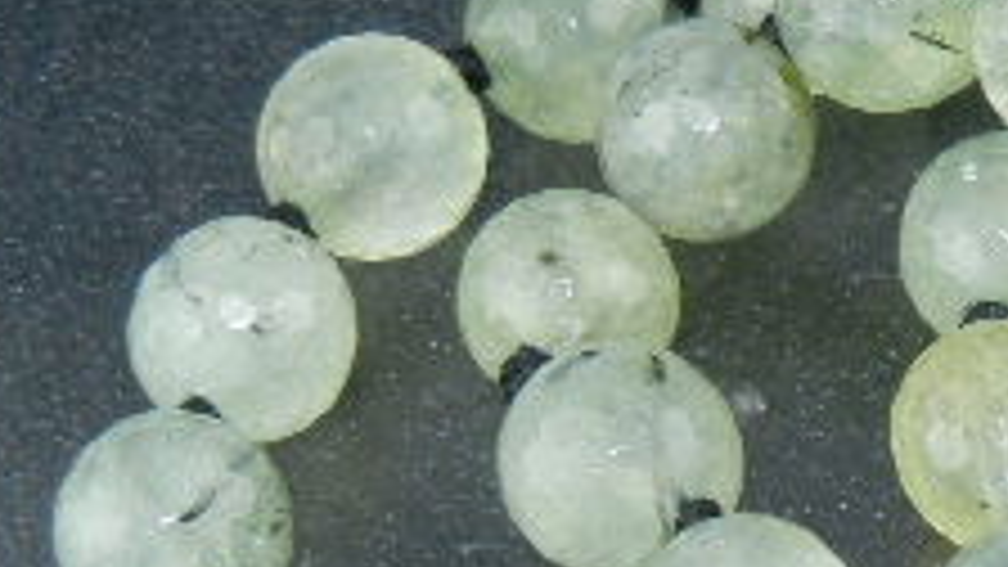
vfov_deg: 5.7
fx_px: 5666
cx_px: 1372
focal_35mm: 212
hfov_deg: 9.9
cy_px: 621
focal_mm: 12.2
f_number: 4.1
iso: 593
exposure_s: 1/30
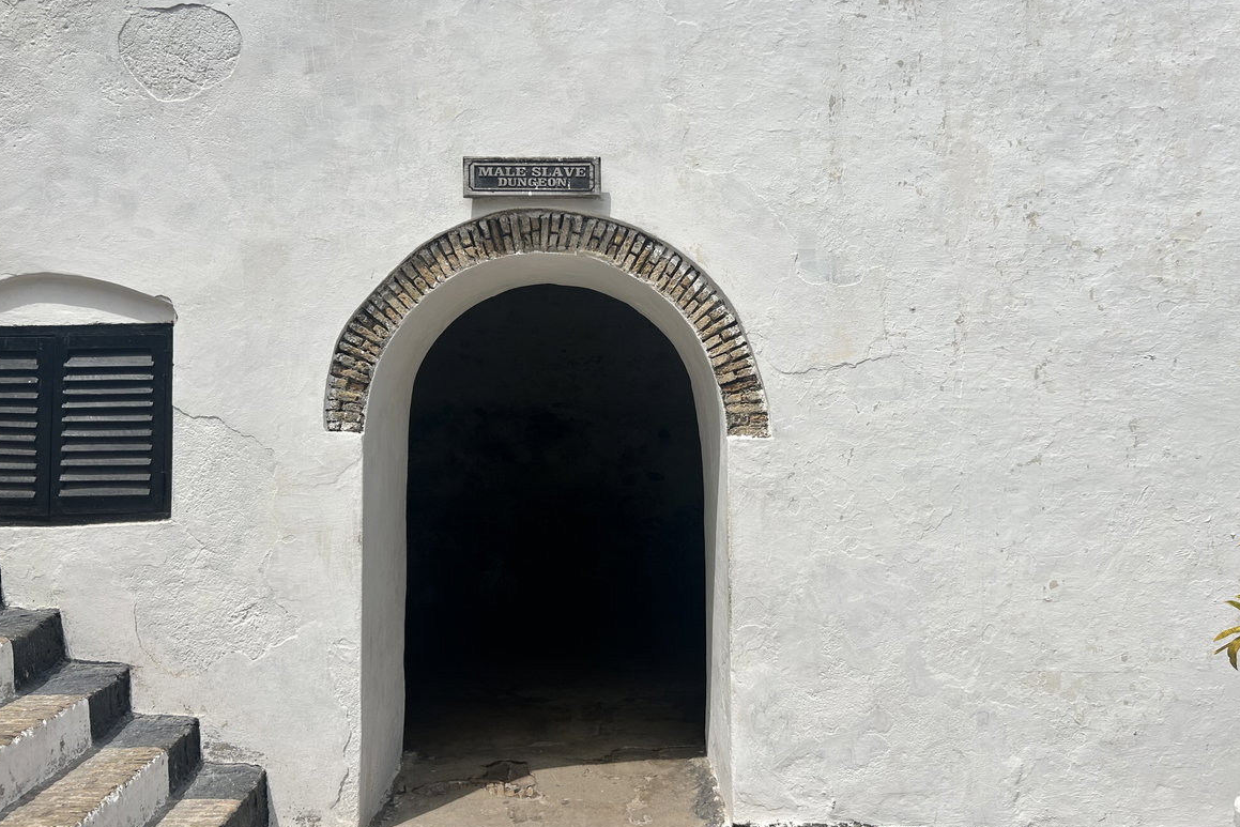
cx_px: 609
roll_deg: +1.4
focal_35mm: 28
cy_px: 373
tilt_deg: +3.7
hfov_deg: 65.5
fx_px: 964
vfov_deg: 46.4
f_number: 1.5
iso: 50
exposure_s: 1/10309
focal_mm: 5.7
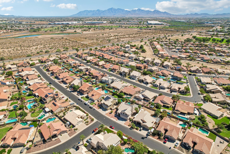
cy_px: 77
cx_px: 115
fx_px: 141
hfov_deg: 78.6
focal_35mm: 22
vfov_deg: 57.2
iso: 100
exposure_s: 1/160
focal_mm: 8.4
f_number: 2.8
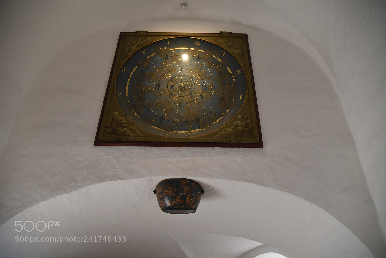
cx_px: 193
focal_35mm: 24
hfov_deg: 73.7
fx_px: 257
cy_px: 129
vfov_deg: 53.2
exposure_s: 1/500
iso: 1000
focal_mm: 24
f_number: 4
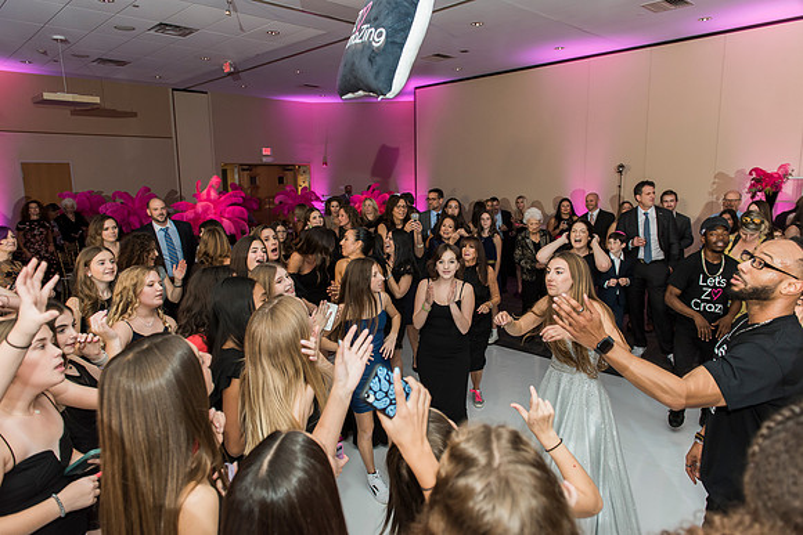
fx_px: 535
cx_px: 402
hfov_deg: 73.7
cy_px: 268
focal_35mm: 24
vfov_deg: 53.2
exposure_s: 1/100
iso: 1000
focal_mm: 24
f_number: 4
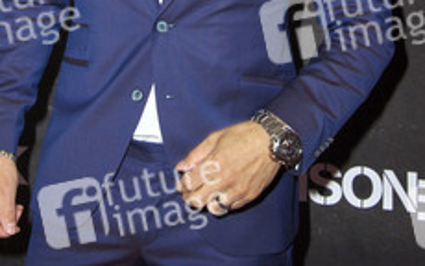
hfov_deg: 20.2
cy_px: -72
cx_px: 188
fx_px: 1194
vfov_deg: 12.4
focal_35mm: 103
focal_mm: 58
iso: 800
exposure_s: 1/200
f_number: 6.3
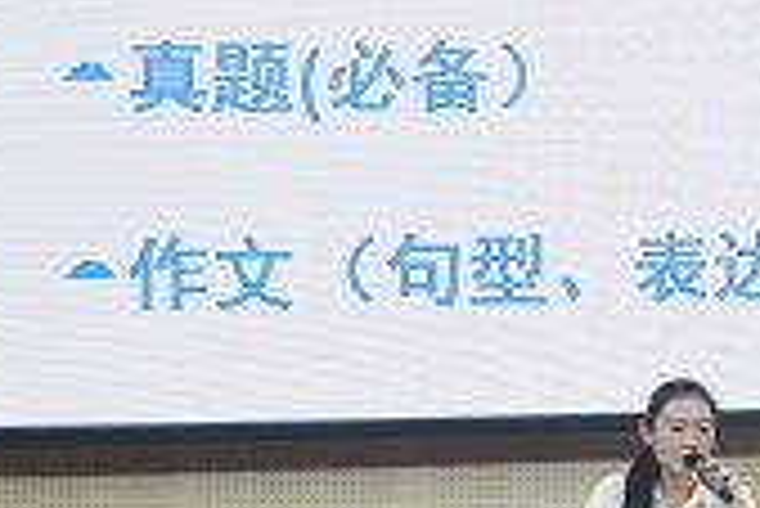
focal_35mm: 192
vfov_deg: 7.2
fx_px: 4058
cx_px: 1219
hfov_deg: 10.3
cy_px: 211
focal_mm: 31
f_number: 5
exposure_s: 1/100
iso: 400
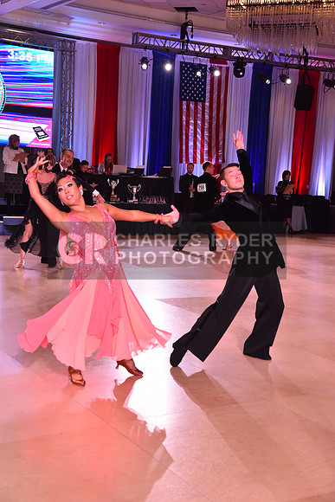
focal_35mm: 52
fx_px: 725
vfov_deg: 38.2
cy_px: 251
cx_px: 168
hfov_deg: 26.0
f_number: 6.3
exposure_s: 1/320
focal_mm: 52
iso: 2500
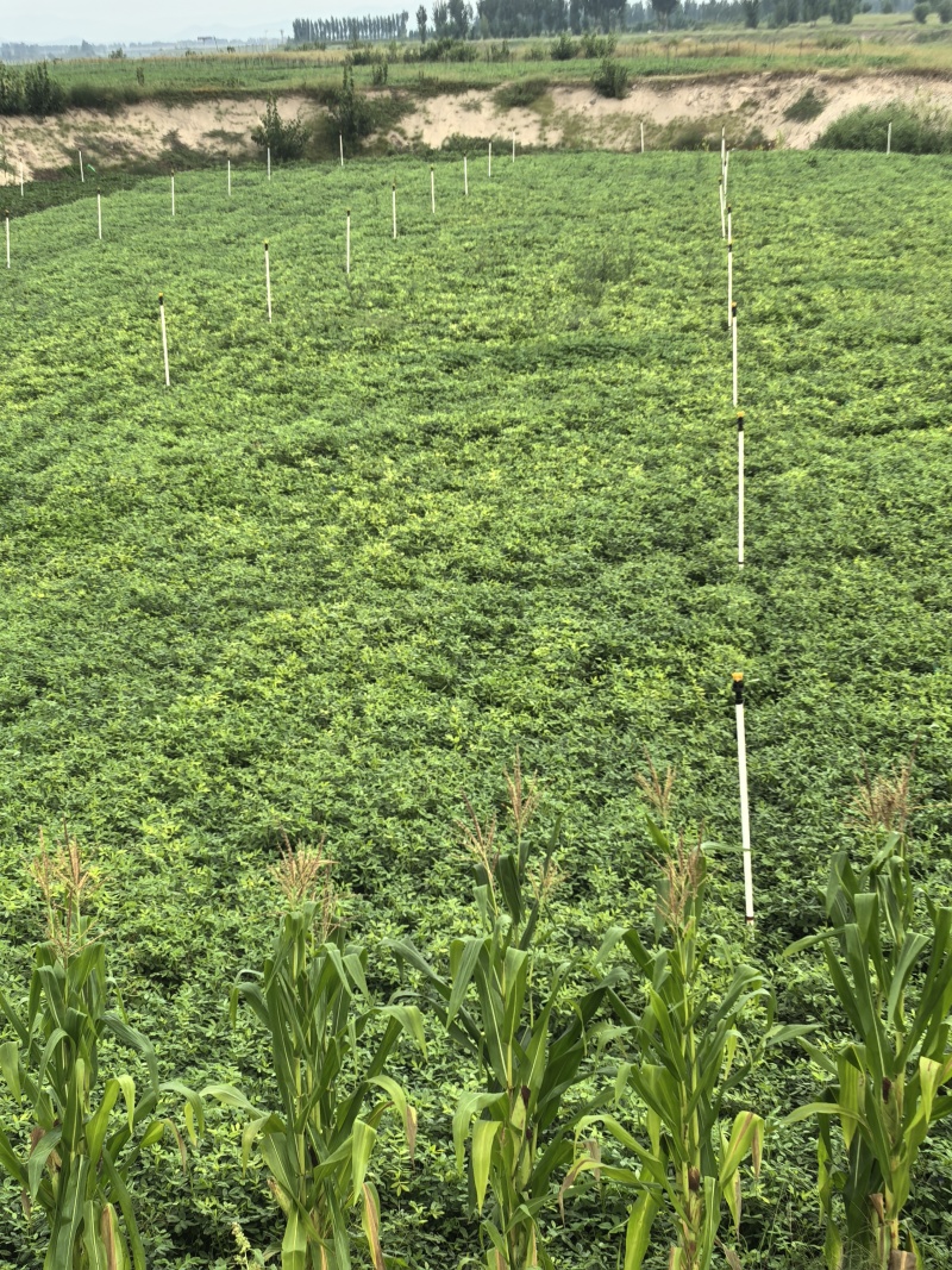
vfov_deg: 24.7
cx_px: 476
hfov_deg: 18.7
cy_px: 635
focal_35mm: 79
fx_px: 2897
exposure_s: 1/299
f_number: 2
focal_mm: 6.98
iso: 50
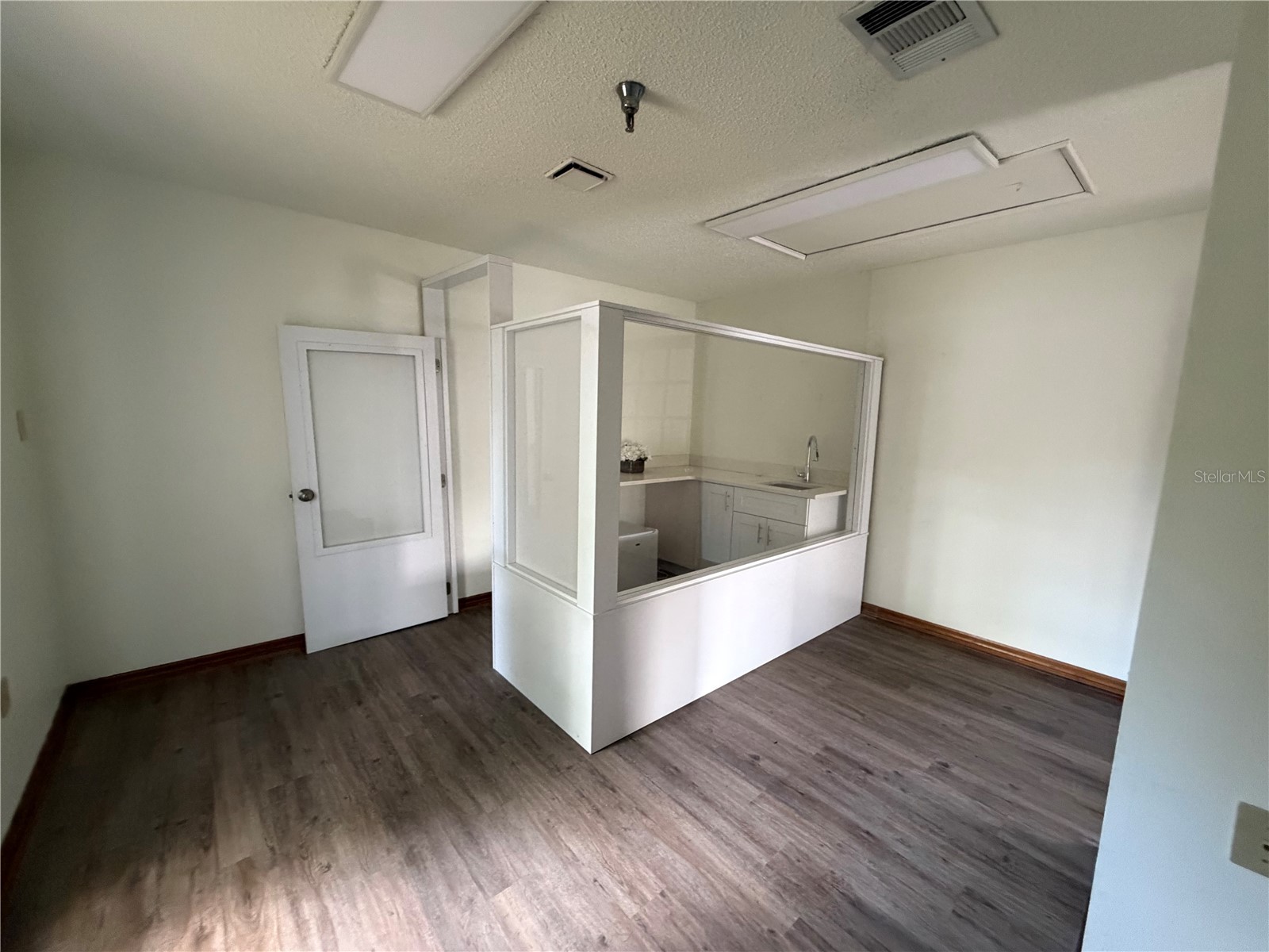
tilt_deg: -6.7
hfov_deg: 102.1
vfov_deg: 85.7
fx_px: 513
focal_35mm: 14
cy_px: 476
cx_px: 634
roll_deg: -0.8
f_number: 2.2
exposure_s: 1/60
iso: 640
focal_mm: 2.22
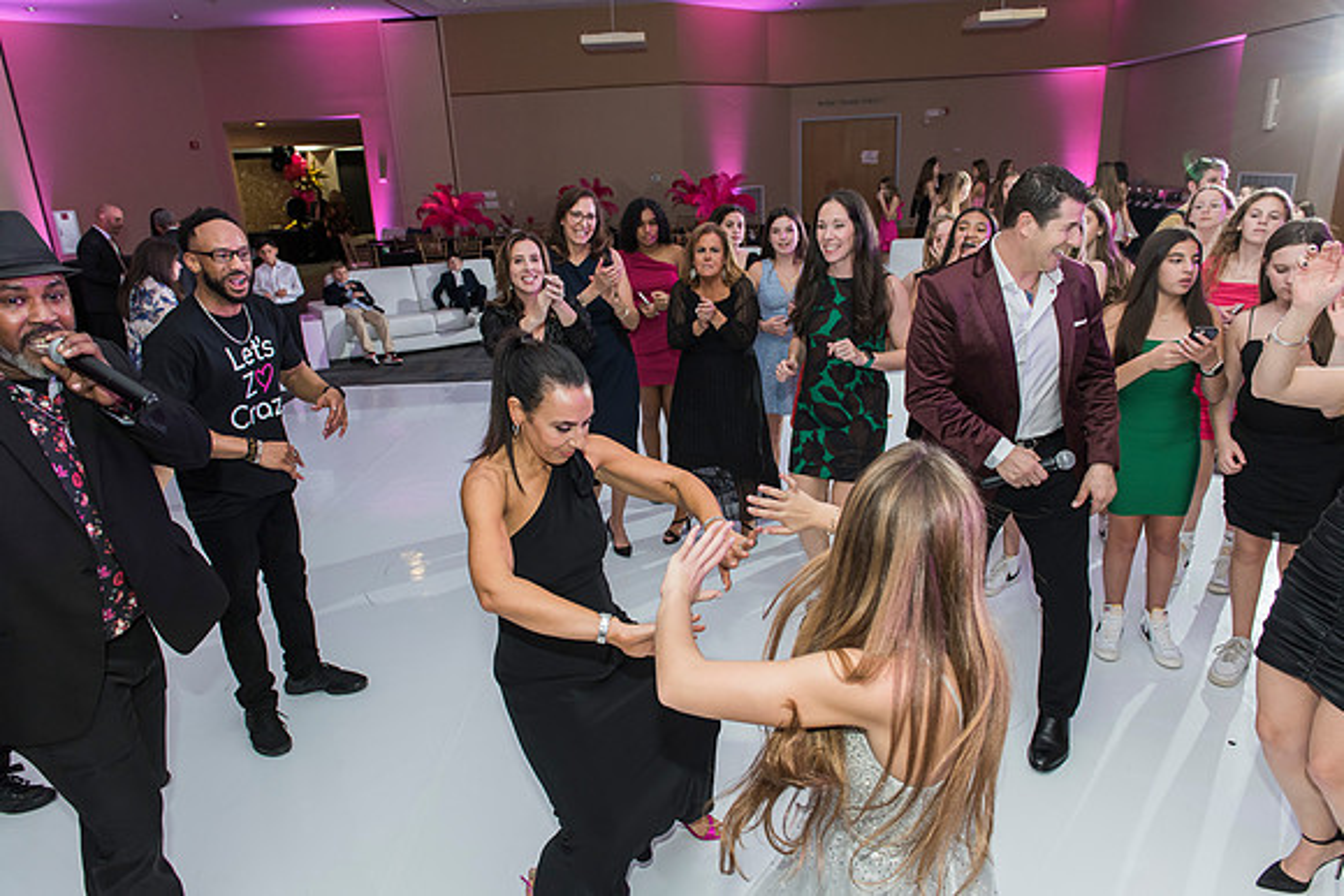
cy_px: 448
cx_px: 672
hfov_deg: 73.7
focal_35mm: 24
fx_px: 896
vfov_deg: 53.2
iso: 1000
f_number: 4.5
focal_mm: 24
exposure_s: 1/100
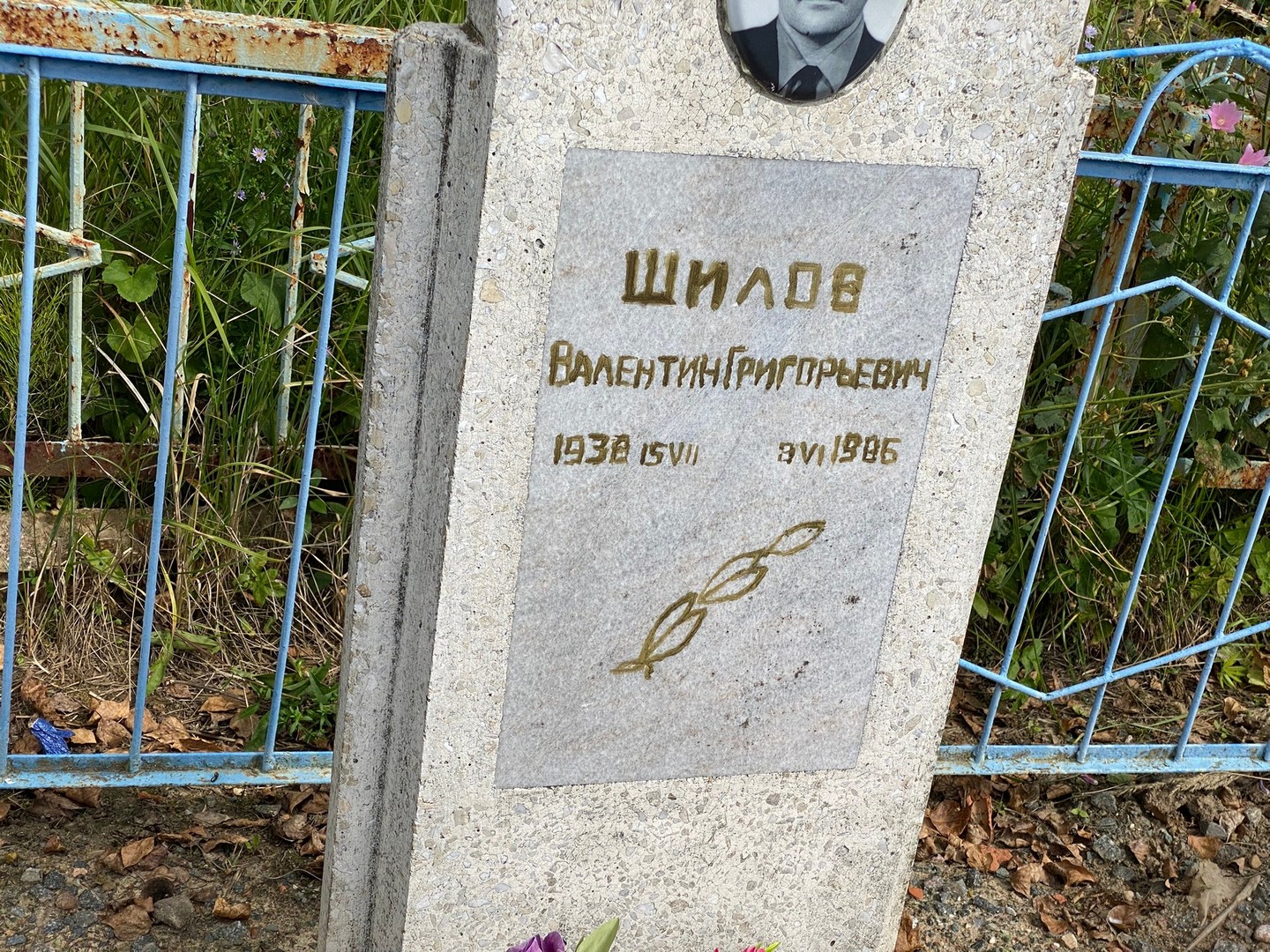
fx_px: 1908
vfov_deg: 28.0
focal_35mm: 52
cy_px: 476
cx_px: 635
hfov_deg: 36.8
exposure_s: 1/1020
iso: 20
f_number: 2
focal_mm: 6
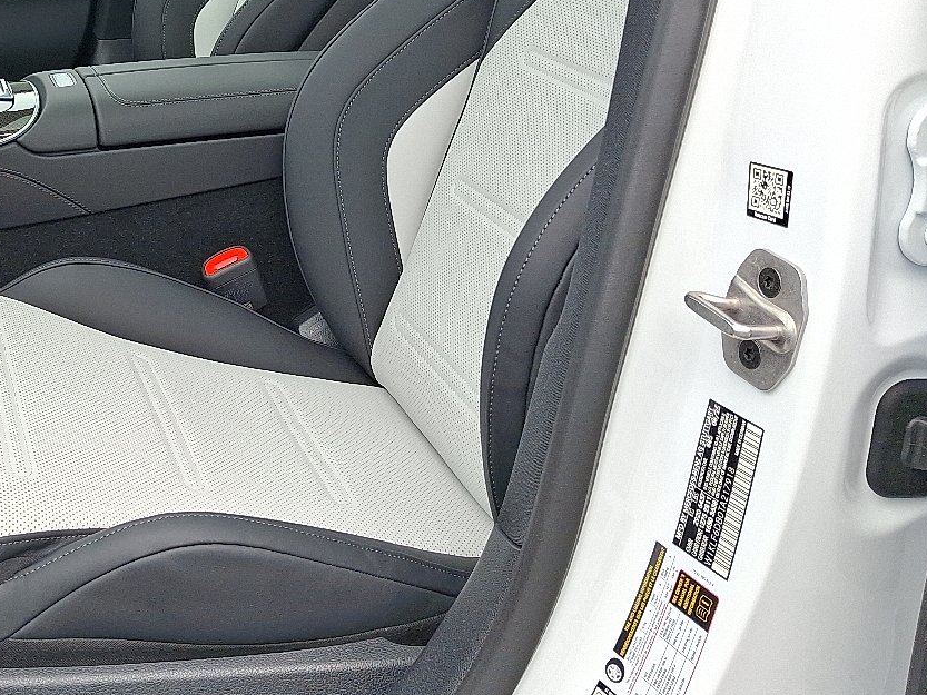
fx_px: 1286
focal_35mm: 48
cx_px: 166
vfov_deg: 29.3
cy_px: 101
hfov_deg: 38.0
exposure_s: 1/156
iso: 25
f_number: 1.8
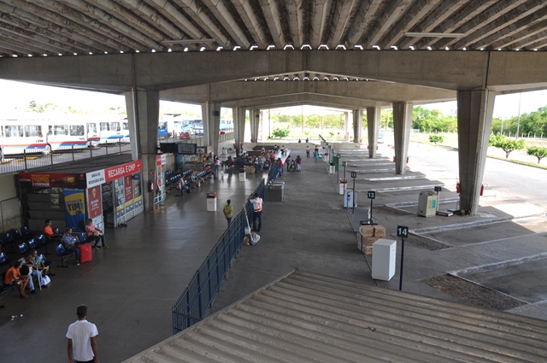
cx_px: 274
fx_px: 410
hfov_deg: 67.4
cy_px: 182
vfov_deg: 47.8
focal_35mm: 27
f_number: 5
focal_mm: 18
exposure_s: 1/100
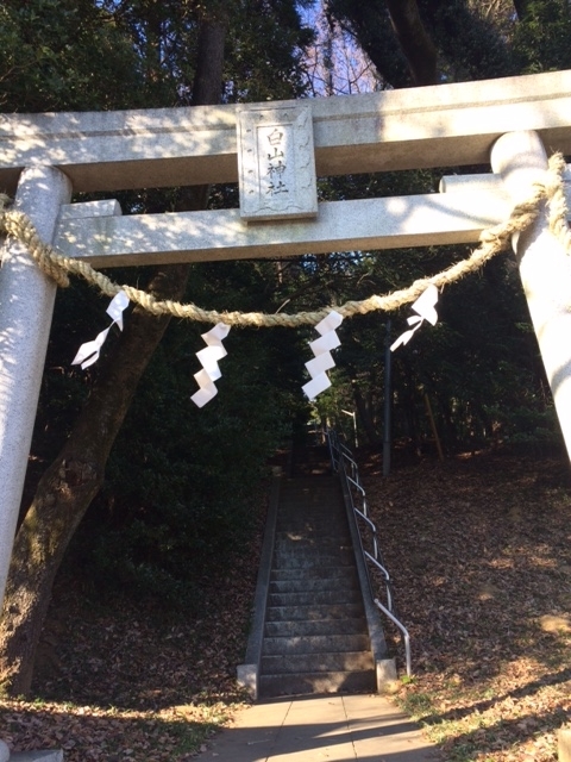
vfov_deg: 61.7
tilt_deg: +17.8
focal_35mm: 29
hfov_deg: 48.2
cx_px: 286
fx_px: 638
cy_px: 381
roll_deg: +3.0
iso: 32
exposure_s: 1/263
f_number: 2.2
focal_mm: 4.15
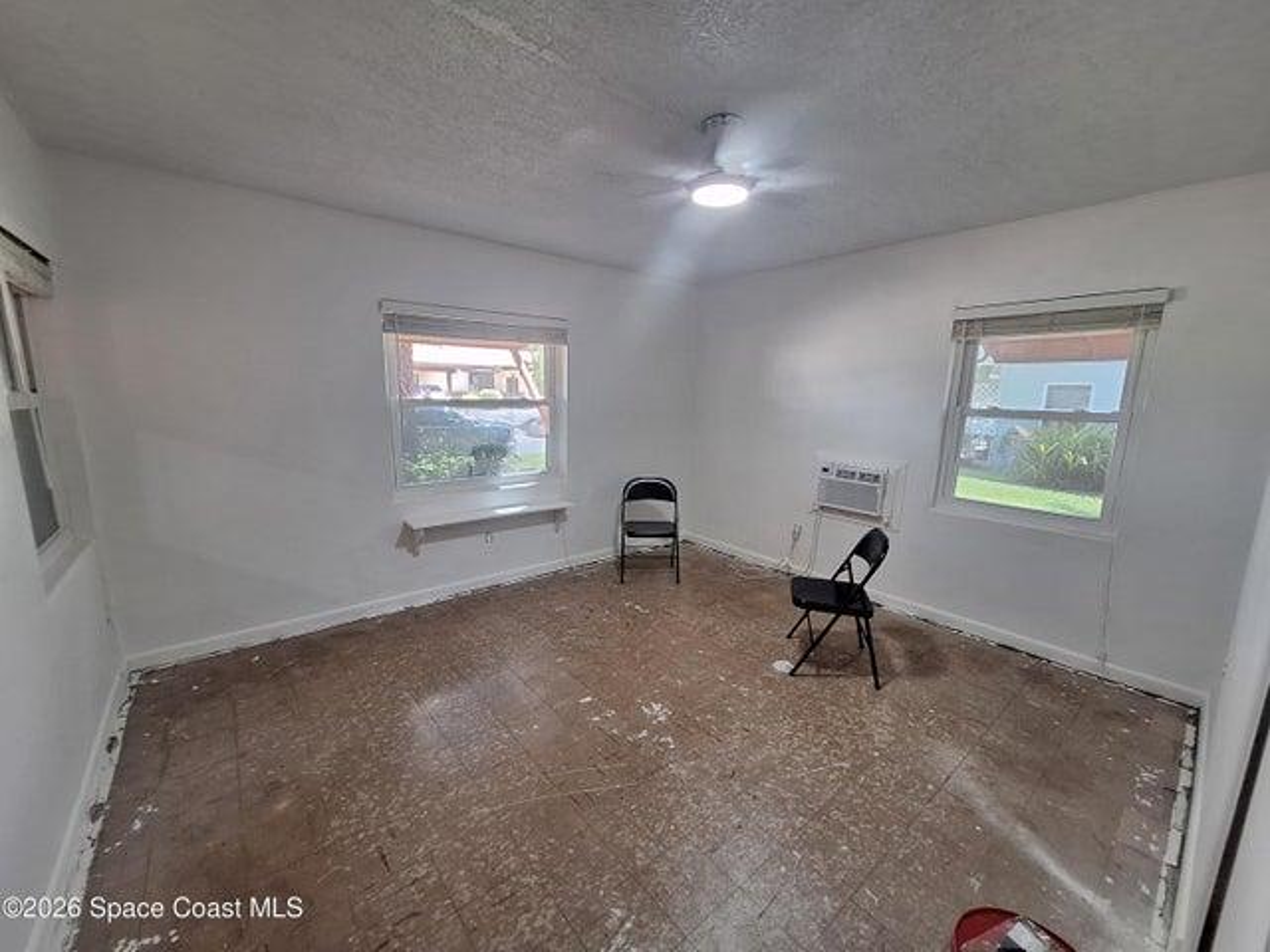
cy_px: 476
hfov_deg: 106.2
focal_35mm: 13
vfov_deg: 89.9
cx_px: 635
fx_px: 477
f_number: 2.2
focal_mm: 1.74
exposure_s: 1/40
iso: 125
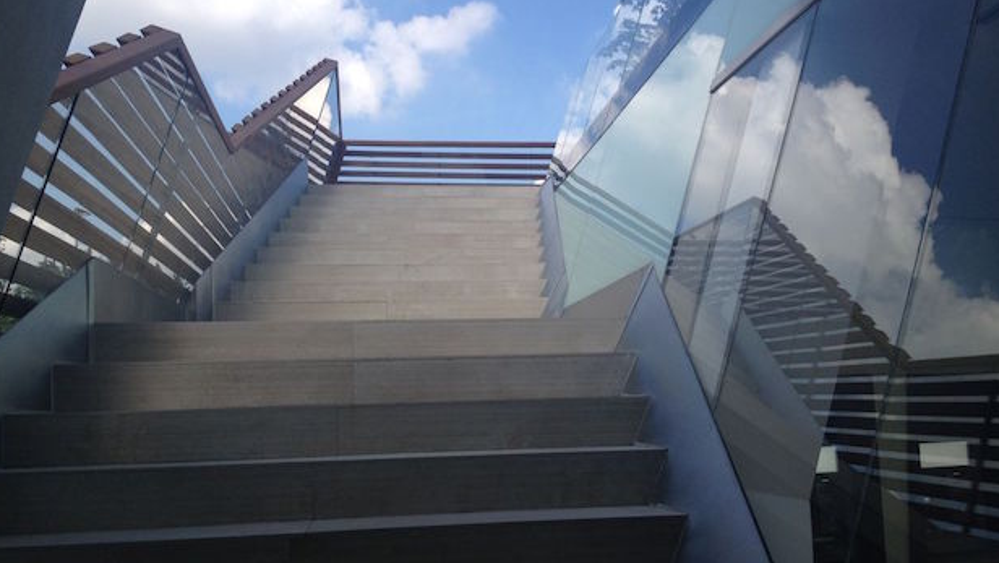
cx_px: 504
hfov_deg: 51.6
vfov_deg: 30.5
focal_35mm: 39
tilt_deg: +5.7
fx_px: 1033
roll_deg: +0.4
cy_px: 299
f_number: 2.4
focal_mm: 4.28
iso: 50
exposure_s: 1/1126
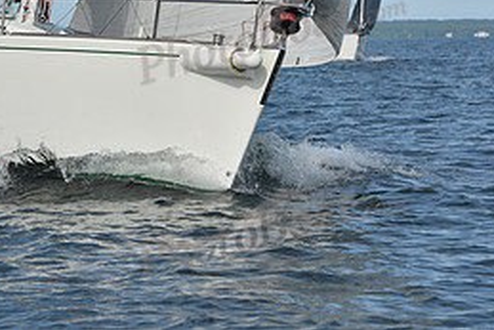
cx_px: 40
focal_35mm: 314
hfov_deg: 6.5
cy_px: -37
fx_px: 4311
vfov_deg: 4.4
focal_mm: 140
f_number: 10
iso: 320
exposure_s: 1/1000
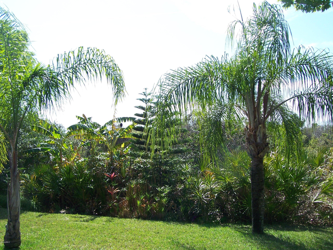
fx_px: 327
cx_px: 166
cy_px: 125
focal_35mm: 34
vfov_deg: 41.8
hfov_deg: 54.0
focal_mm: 5.6
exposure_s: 1/250
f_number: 5.6
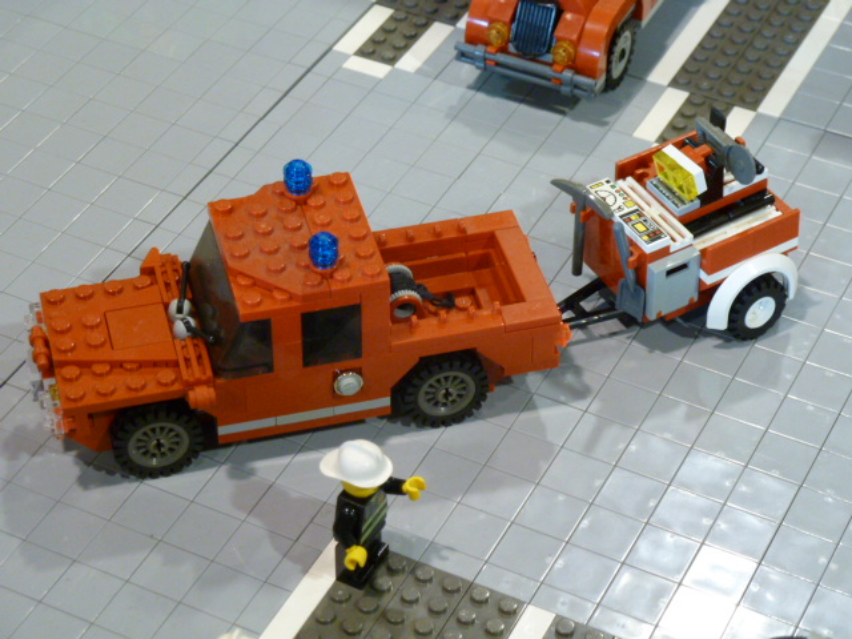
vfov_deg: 16.4
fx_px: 2215
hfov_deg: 21.8
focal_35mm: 90
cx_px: 426
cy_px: 320
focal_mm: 14.7
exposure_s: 1/25
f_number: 4.3
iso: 400
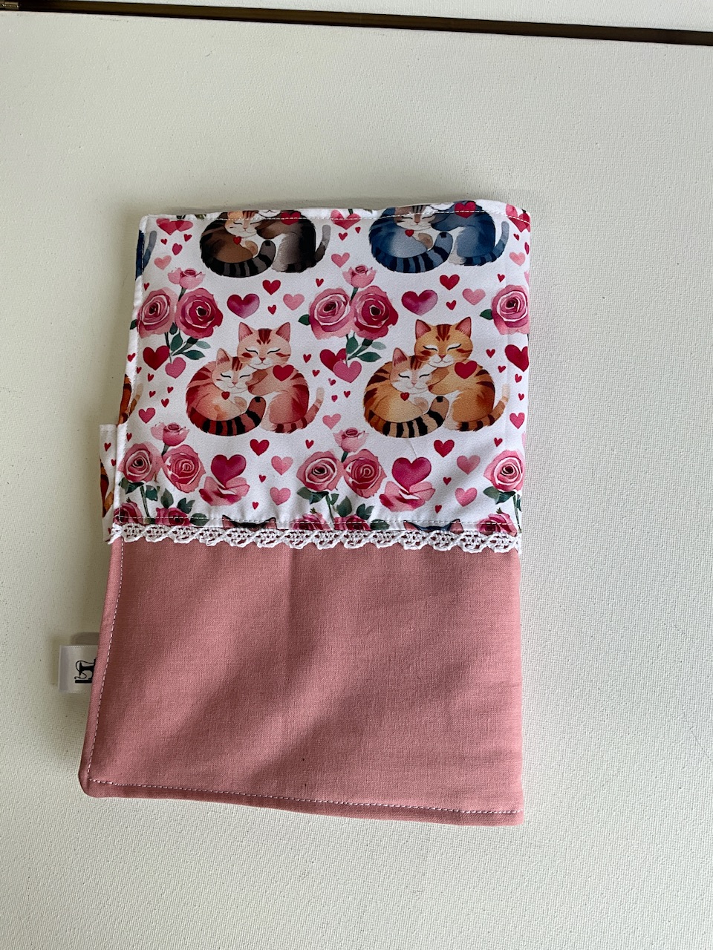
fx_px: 796
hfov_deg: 48.2
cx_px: 356
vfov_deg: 61.7
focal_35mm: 29
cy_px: 475
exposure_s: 1/101
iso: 16
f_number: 1.8
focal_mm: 3
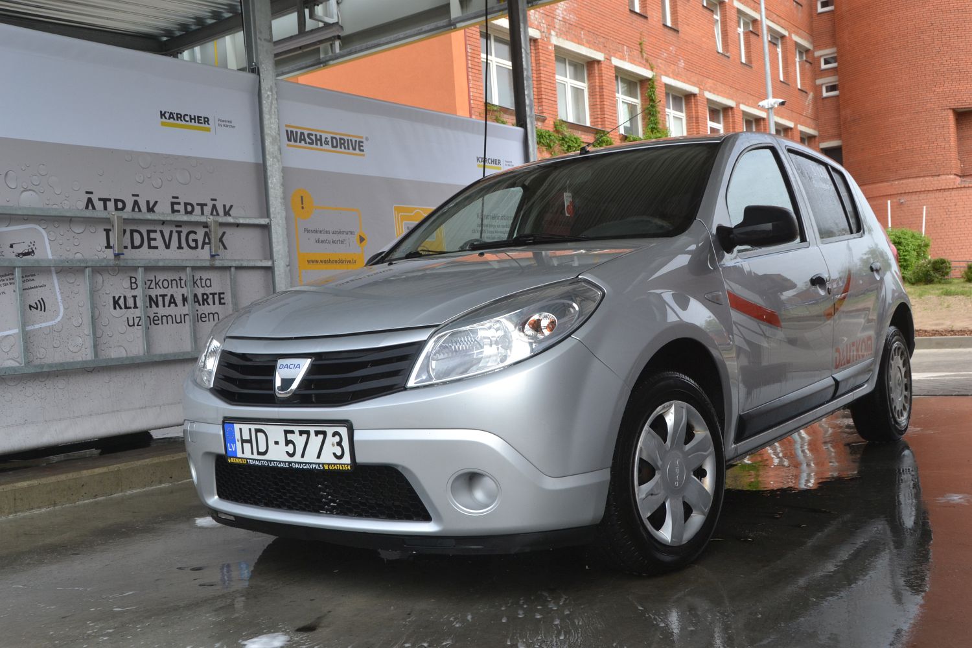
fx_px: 972
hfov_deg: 53.1
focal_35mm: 36
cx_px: 486
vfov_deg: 36.9
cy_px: 324
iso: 400
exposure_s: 1/250
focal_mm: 24
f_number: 10
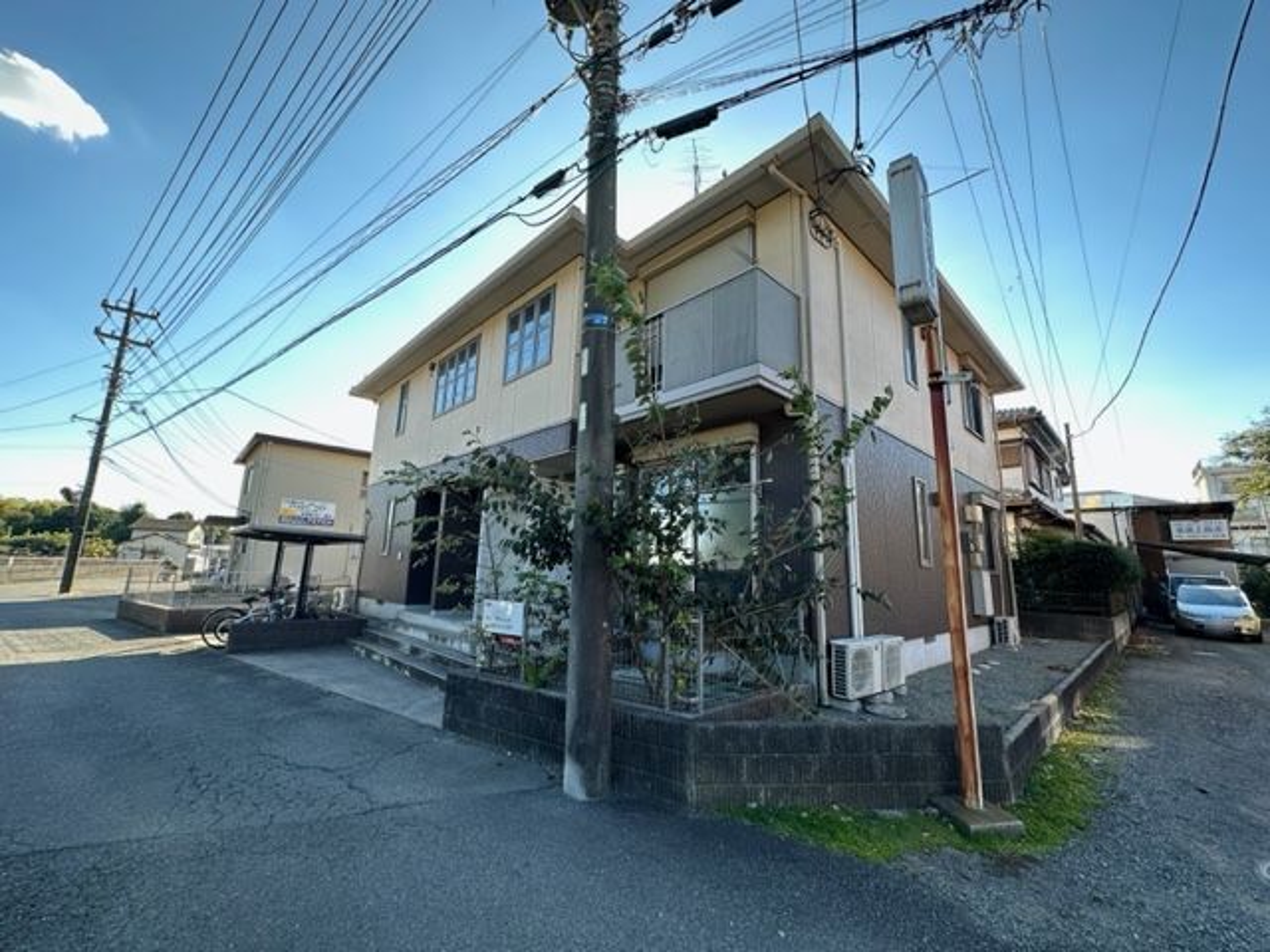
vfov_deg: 85.7
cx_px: 635
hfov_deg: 102.1
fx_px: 514
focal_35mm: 14
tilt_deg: +10.5
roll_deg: -1.8
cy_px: 476
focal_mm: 2.22
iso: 40
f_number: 2.2
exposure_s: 1/295
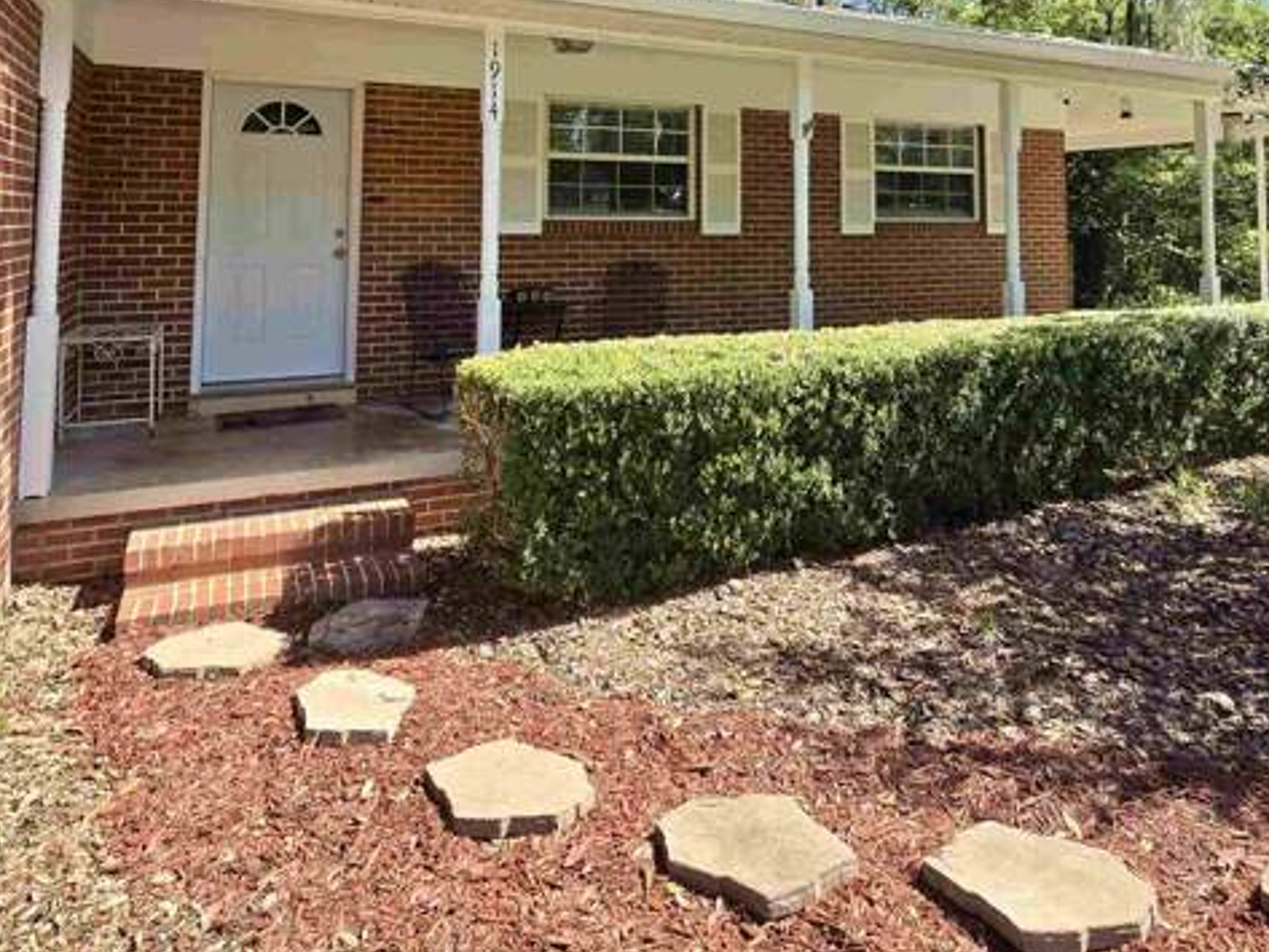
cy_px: 185
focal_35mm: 22
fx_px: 807
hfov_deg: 76.4
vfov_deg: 56.5
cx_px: 652
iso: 50
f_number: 2.2
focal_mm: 2.2
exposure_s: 1/937
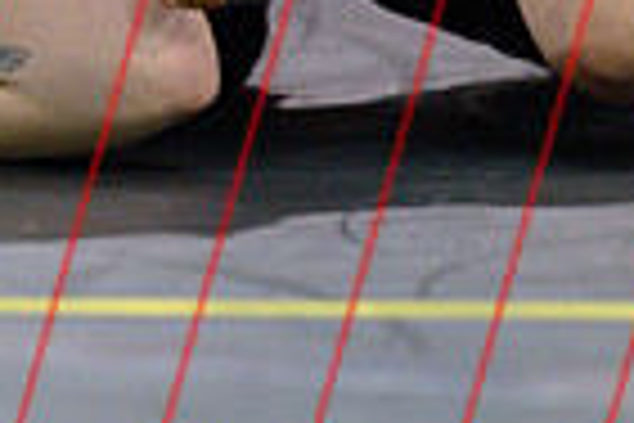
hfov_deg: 2.6
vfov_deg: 1.7
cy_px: -13
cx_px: -305
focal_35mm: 803
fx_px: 14141
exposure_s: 1/640
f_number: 2.8
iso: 3600
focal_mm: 175
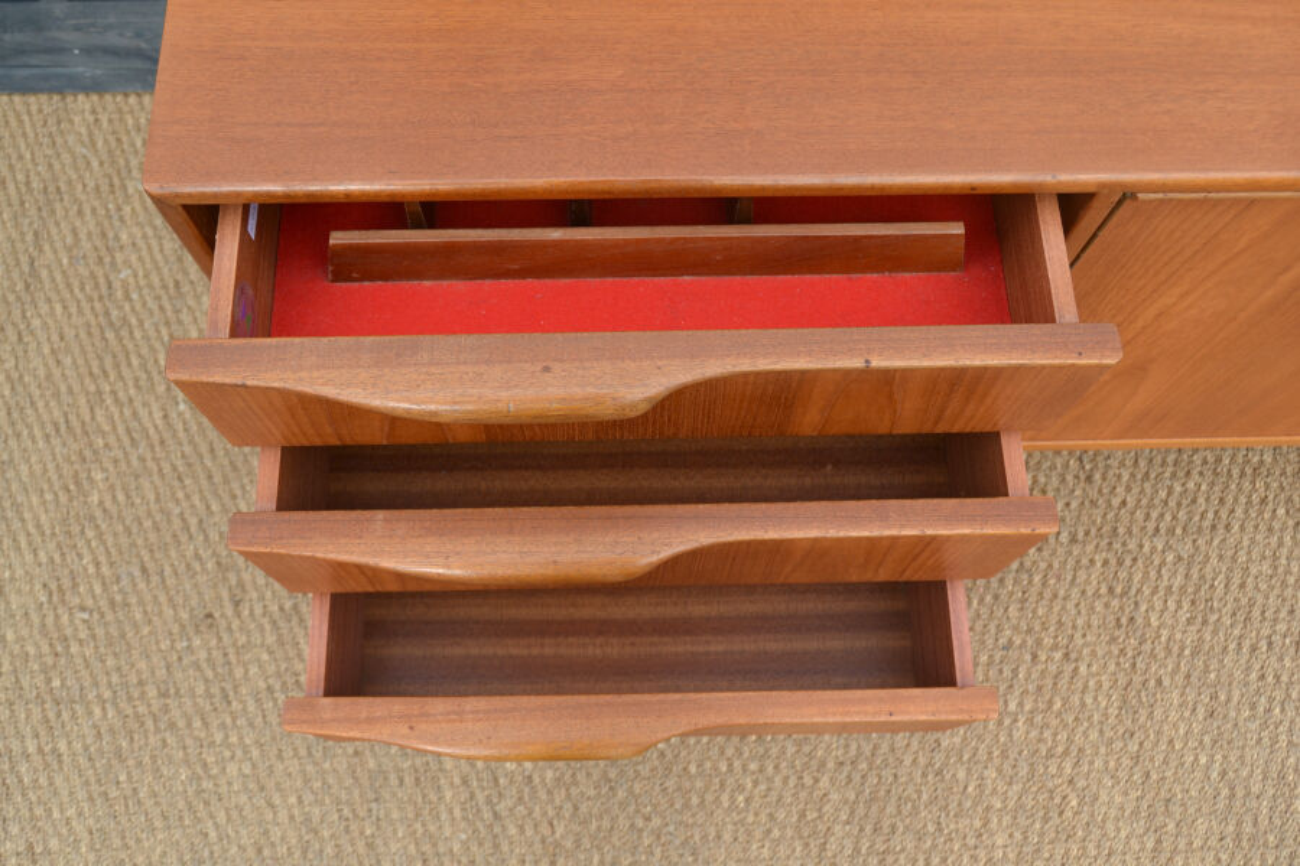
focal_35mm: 33
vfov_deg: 40.0
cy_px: 433
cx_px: 650
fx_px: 1192
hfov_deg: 57.2
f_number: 5.6
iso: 100
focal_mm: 22
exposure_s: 1/125
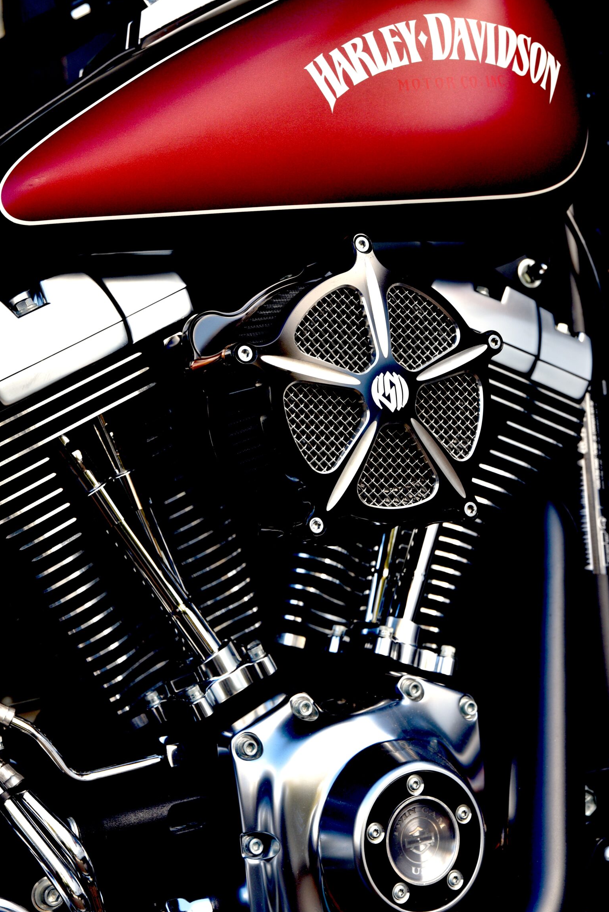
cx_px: 311
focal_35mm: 67
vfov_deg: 30.1
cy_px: 411
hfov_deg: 20.3
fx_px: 1699
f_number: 6.3
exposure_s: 1/160
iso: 500
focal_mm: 60
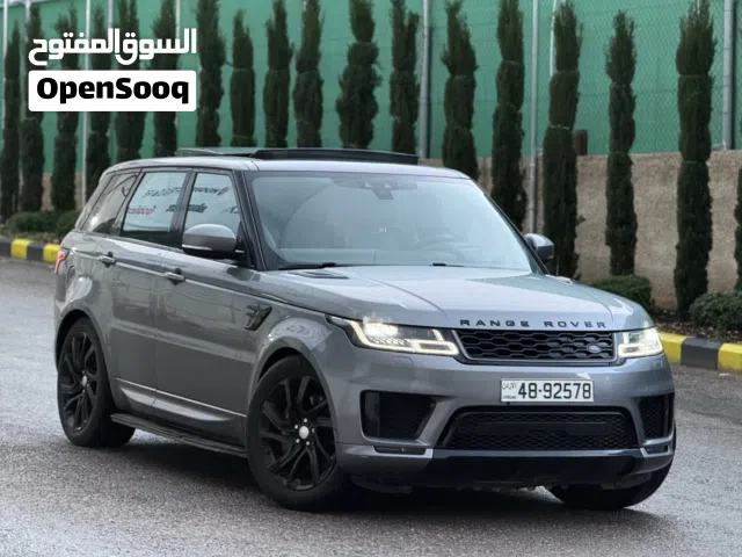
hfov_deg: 16.4
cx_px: 371
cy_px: 278
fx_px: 2572
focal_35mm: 120
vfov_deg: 12.3
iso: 400
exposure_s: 1/99
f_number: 2.8
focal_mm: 15.66
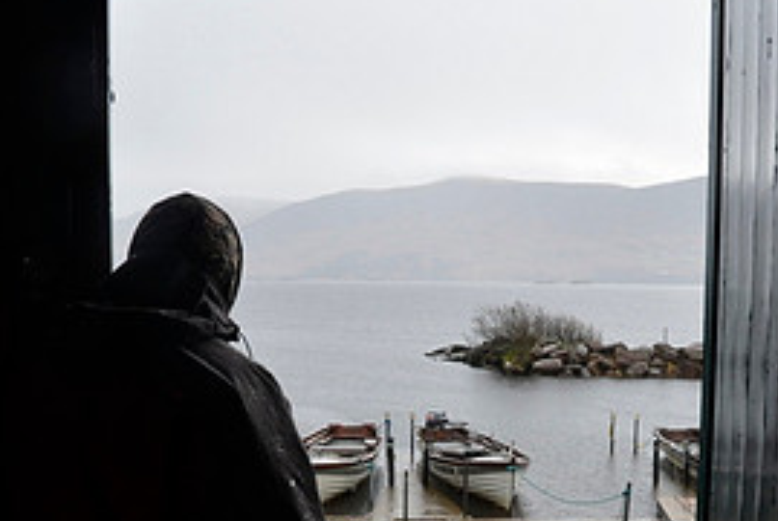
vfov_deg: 29.2
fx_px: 974
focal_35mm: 45
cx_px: 428
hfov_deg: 43.5
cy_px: 423
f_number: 6.3
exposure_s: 1/20
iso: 400
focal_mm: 18
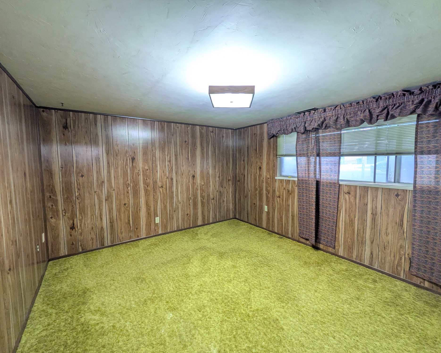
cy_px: 177
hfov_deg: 96.8
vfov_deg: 84.0
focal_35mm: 15
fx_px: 196
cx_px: 219
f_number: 2.2
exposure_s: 1/40
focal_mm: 1.83
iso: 92
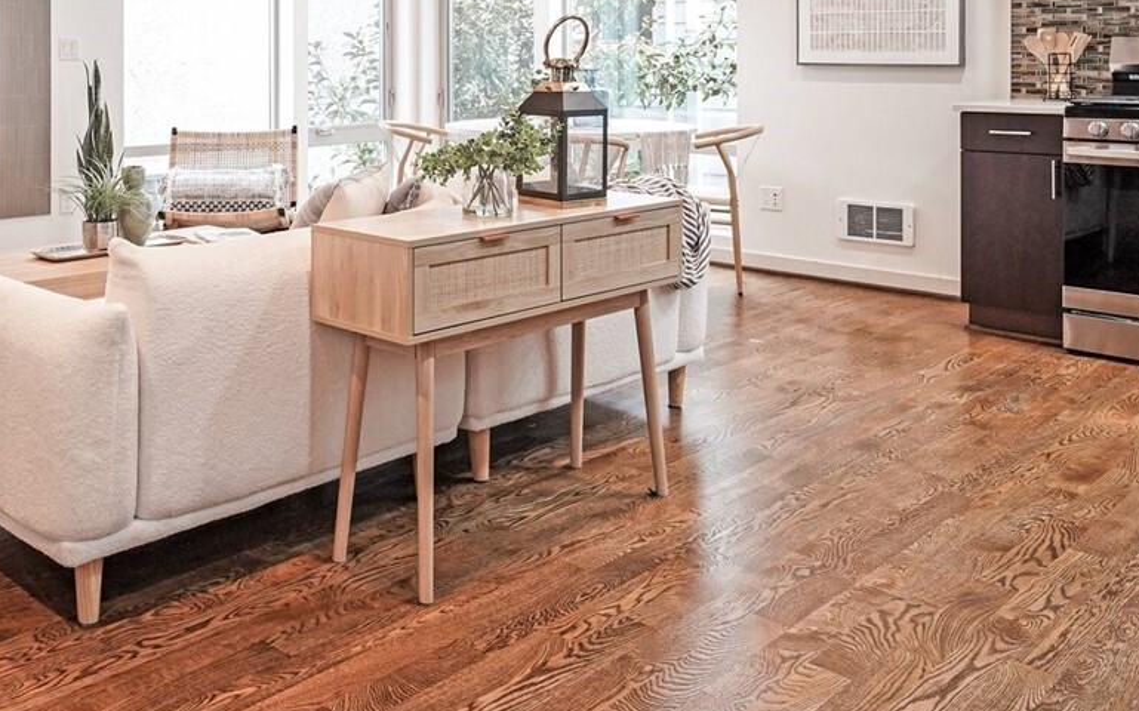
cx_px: 321
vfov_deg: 33.4
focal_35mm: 36
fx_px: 1117
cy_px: 66
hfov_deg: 52.2
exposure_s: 1/6
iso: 1600
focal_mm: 16
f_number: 8
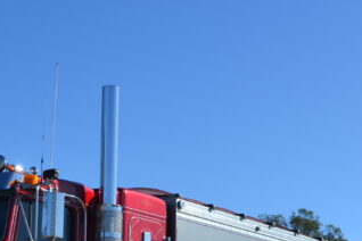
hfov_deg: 23.2
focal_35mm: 87
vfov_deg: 15.4
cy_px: 251
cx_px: 105
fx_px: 875
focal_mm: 18
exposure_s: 1/250
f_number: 8
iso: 100
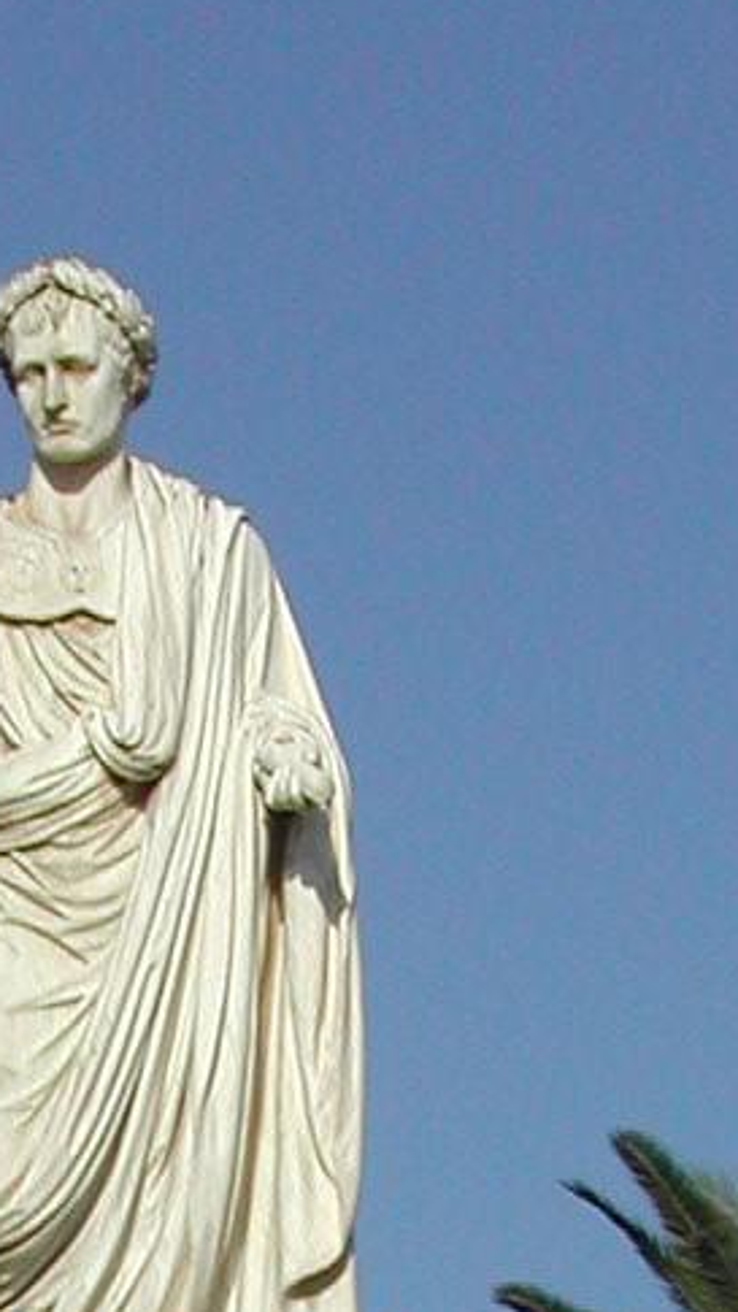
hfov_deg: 5.6
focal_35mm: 216
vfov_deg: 9.7
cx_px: 314
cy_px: 2042
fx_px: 7511
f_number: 8.4
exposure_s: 1/307
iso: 100
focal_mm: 10.1
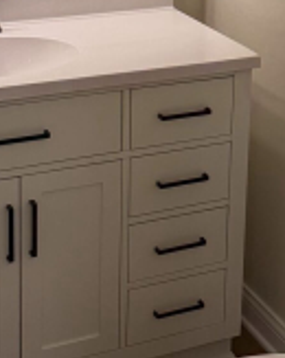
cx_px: 204
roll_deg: -3.2
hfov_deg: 15.9
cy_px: 23
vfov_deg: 19.5
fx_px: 1014
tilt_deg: -14.9
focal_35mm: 96
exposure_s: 1/230
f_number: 1.78
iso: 160
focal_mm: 6.76
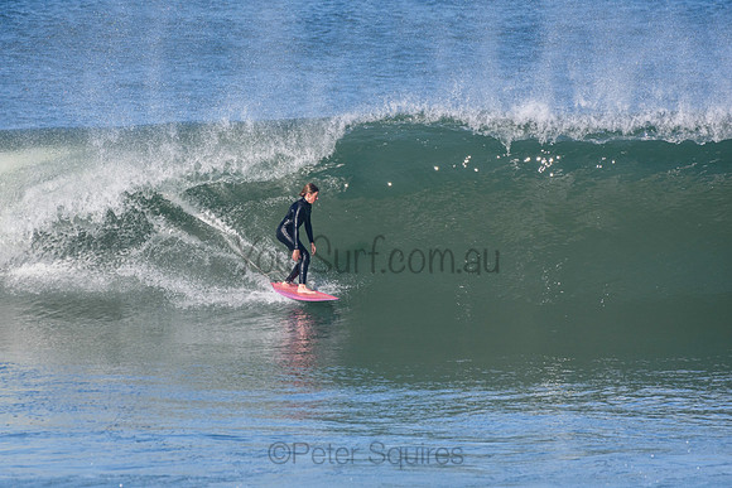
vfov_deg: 1.8
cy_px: 244
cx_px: 366
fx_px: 15253
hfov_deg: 2.7
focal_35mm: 750
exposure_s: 1/2000
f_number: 5.6
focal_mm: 500
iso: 400
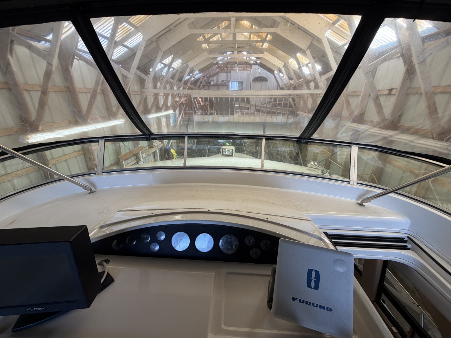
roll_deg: -0.6
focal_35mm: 14
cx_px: 226
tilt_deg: -22.1
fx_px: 182
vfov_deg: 85.7
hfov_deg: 102.1
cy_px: 169
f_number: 2.2
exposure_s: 1/120
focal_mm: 2.22
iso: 50
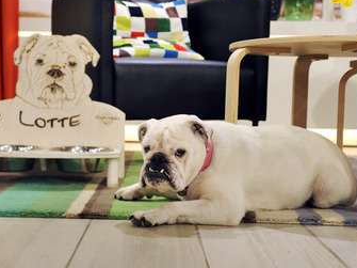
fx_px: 639
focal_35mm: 62
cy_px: 112
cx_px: 135
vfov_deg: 23.6
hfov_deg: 31.1
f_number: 3.2
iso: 800
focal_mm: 48
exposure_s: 1/100
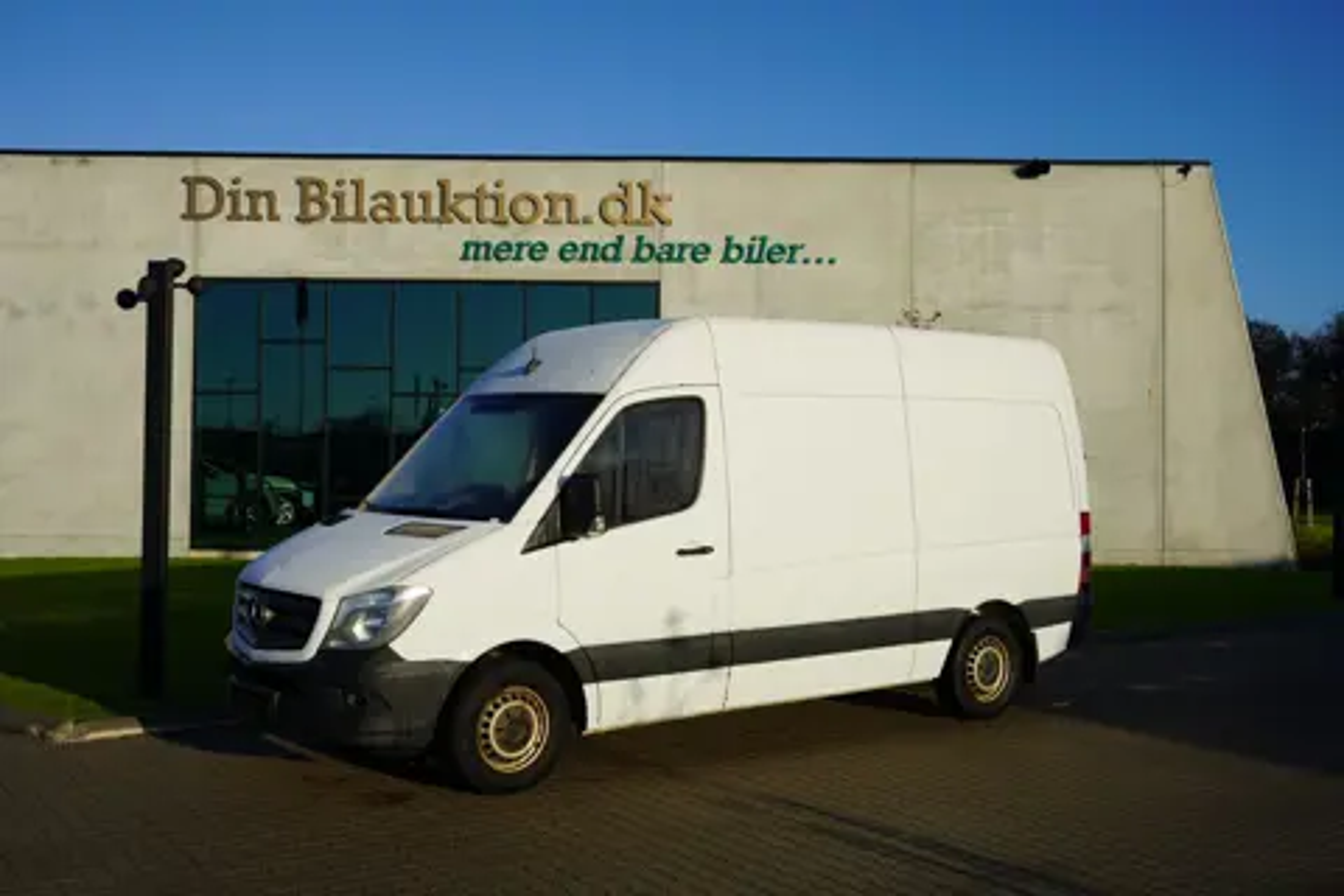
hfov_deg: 51.9
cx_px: 672
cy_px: 448
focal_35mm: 37
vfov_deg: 35.9
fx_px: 1381
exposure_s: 1/250
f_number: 10
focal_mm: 37
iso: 100
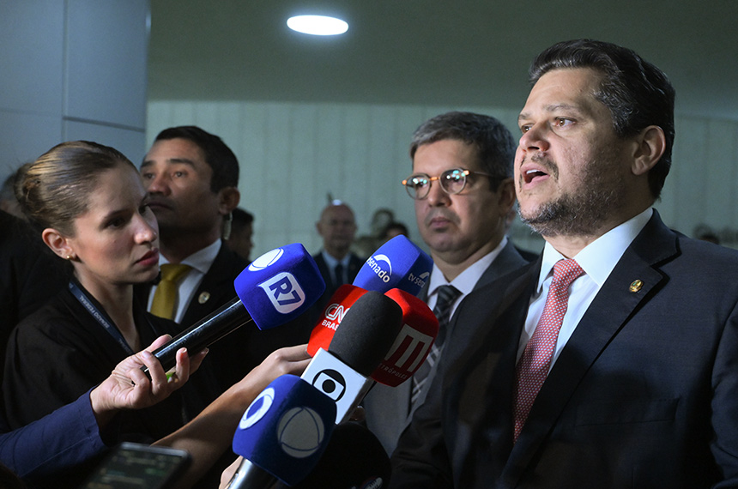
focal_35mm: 39
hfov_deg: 49.6
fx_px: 798
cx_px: 369
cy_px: 244
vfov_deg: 34.1
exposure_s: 1/200
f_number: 4
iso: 4000
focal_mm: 39
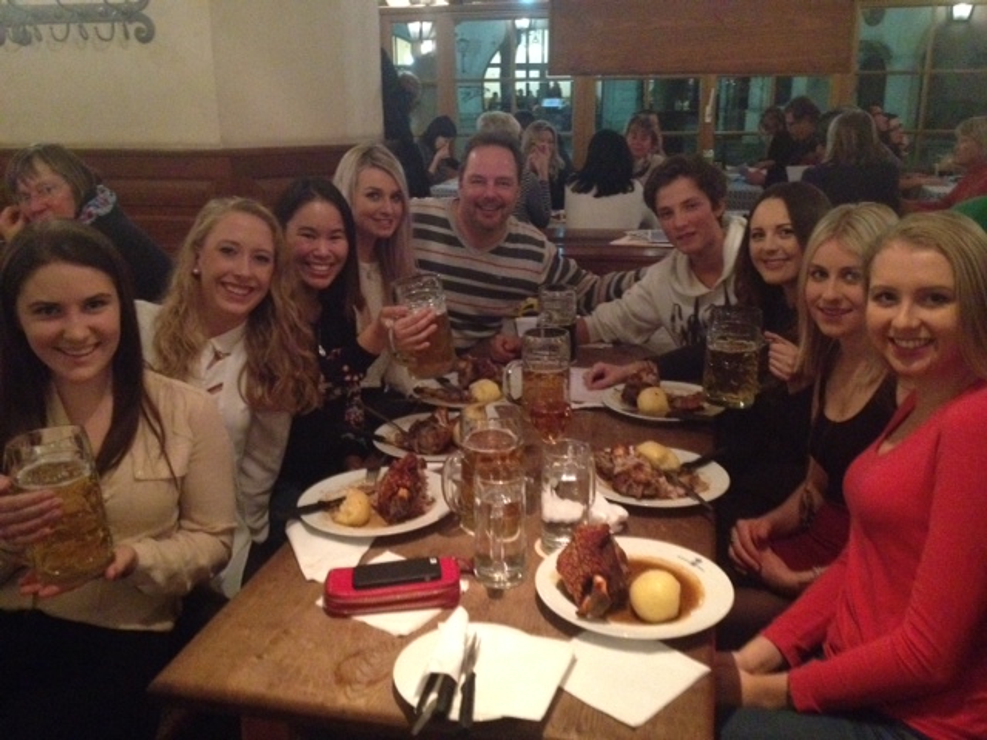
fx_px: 998
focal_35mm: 35
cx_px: 494
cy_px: 370
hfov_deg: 52.6
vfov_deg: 40.7
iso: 800
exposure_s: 1/15
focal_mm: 4.28
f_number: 2.4
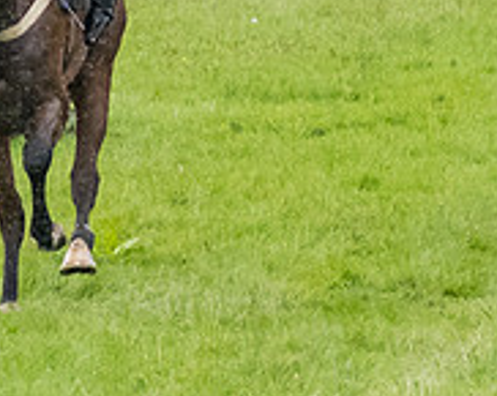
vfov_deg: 1.7
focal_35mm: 903
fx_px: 13261
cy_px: 171
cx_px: 363
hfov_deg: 2.1
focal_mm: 103
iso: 2000
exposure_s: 1/1000
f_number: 4
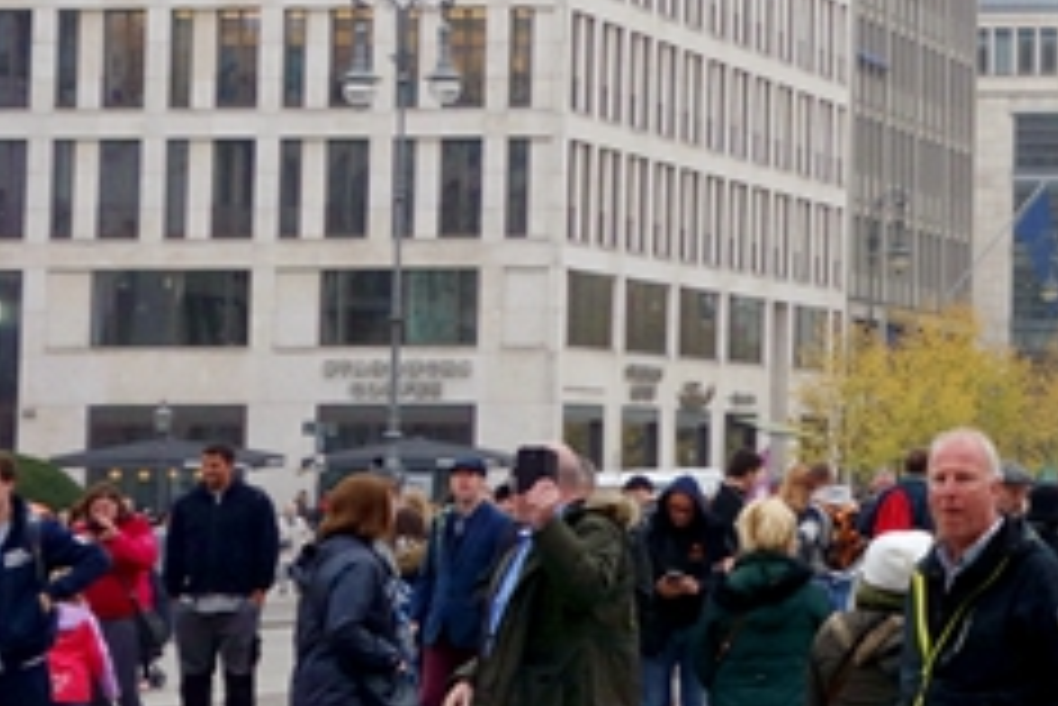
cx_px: 1922
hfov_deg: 12.3
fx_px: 4499
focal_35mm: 153
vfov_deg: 8.9
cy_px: -27
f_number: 5.6
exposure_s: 1/250
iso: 125
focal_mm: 14.93
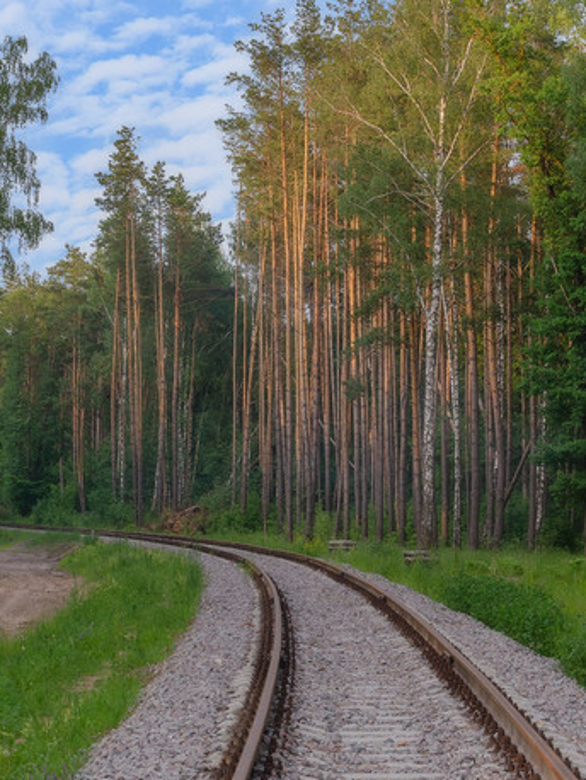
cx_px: 182
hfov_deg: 14.9
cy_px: 341
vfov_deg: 19.8
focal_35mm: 99
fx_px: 2231
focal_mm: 35
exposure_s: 1/125
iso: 200
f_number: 8
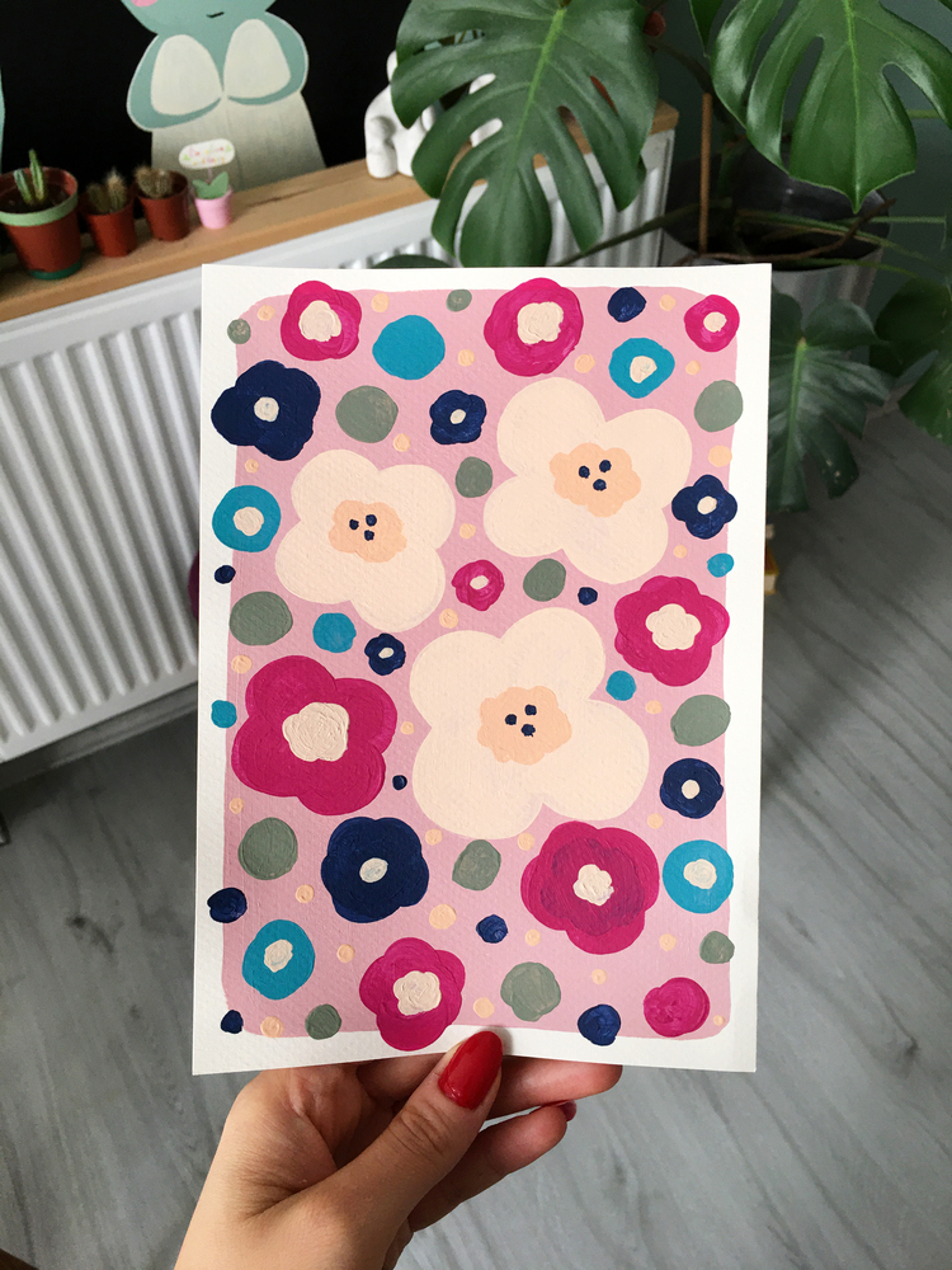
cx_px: 476
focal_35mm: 29
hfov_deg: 48.2
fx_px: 1063
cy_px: 635
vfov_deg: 61.7
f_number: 2.2
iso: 32
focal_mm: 4.15
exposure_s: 1/33
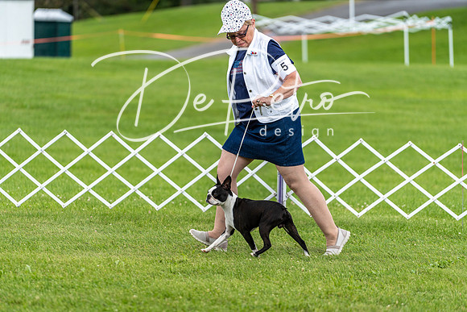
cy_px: 156
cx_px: 234
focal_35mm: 200
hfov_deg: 10.3
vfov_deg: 6.9
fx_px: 2595
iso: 320
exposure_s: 1/1000
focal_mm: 200
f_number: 4
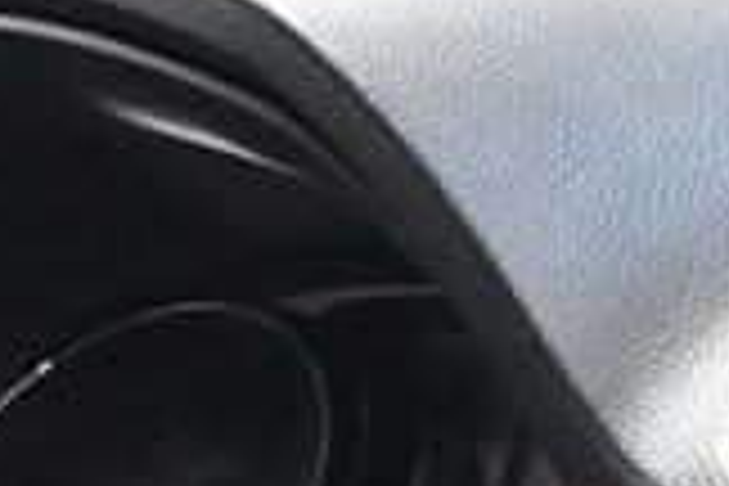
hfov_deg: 4.3
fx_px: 9598
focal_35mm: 474
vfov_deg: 2.9
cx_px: -99
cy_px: 970
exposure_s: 1/125
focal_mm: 50
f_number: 4.8
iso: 2500
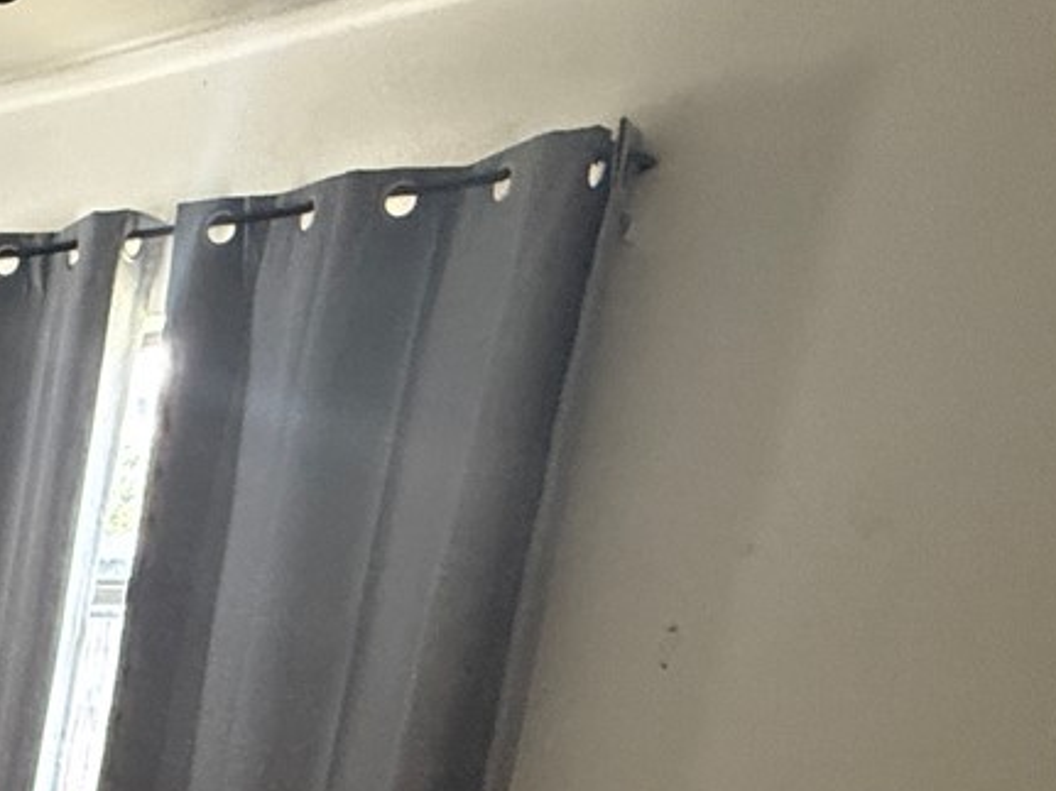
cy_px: 1033
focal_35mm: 52
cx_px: -595
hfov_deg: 25.6
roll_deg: -3.1
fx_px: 1586
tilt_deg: -12.6
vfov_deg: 24.4
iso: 400
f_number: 2.2
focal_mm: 2.22
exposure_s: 1/60
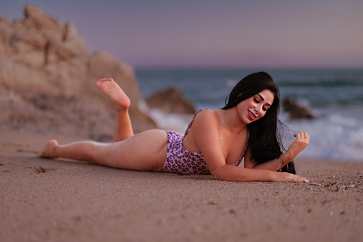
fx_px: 585
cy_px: 121
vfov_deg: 23.4
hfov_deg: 34.5
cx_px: 182
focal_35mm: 58
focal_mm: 58
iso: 1600
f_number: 1.4
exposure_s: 1/60
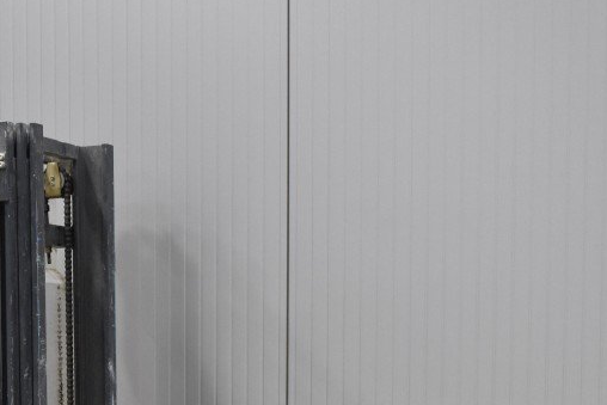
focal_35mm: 85
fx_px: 1434
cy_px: 472
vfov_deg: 15.6
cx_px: 8
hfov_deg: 23.0
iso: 1600
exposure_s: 1/40
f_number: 5.6
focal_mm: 24
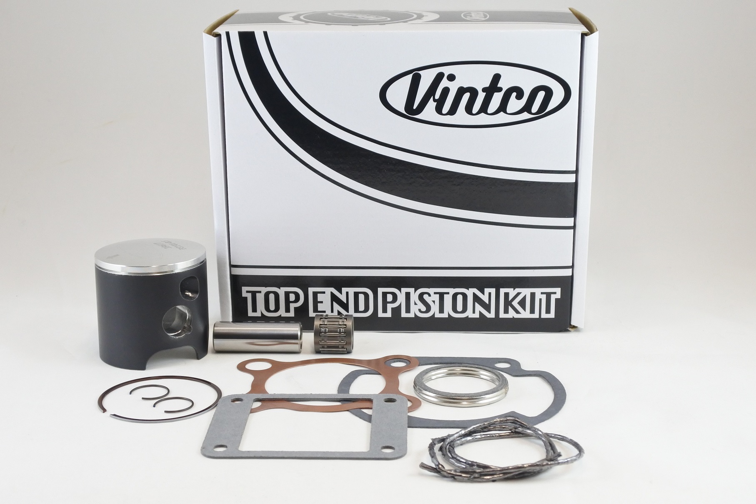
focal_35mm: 43
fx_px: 903
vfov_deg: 31.2
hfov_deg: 45.4
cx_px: 378
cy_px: 252
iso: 560
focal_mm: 16.1
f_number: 4.5
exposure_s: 1/125
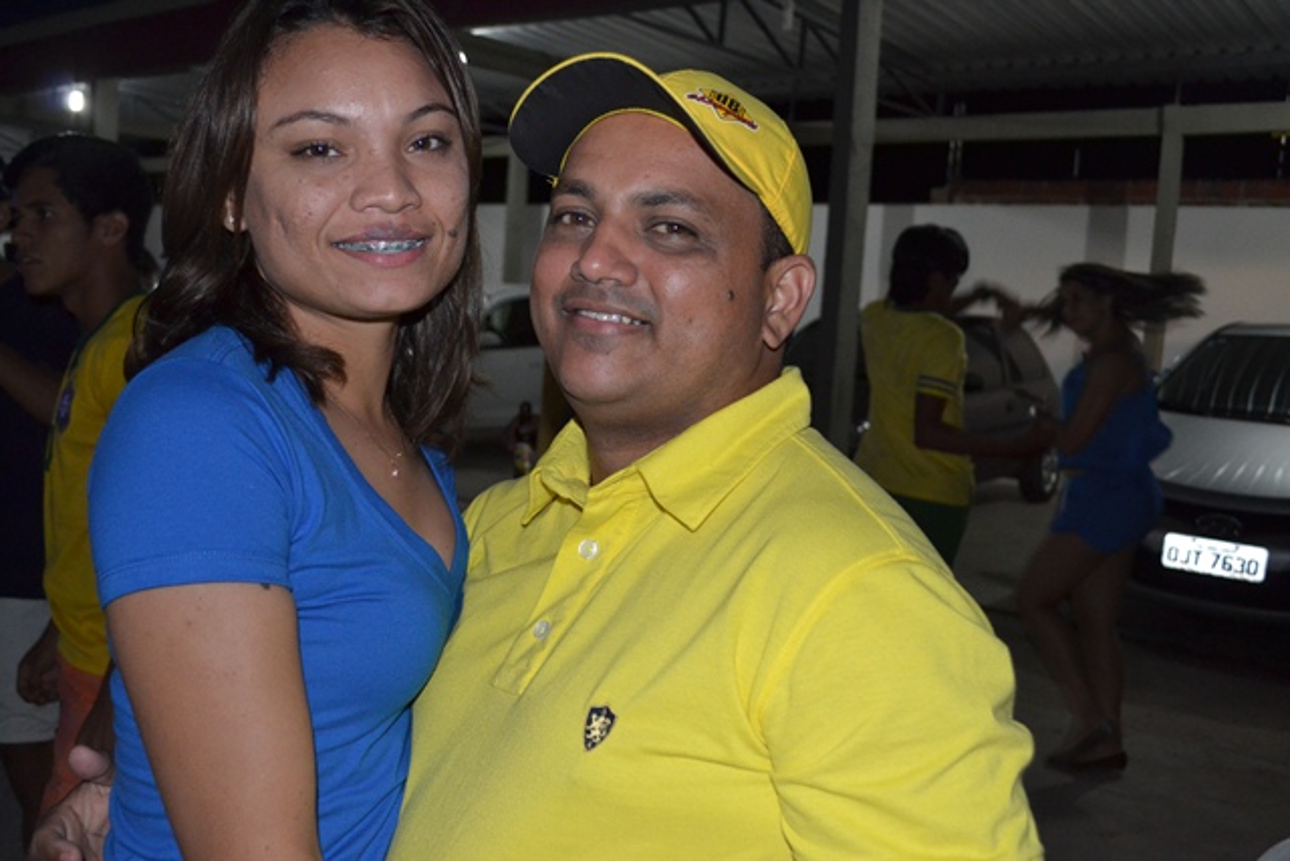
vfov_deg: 40.0
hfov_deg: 57.2
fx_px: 1183
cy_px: 430
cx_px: 645
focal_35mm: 33
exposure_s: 1/60
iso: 1600
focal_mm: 22
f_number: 4
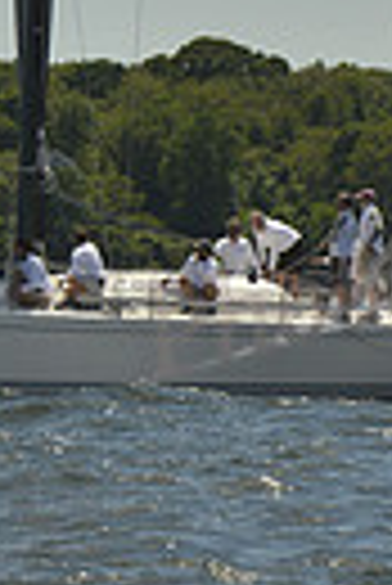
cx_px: -88
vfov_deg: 4.6
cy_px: -364
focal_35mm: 447
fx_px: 7281
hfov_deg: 3.1
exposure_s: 1/1600
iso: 280
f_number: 9
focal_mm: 100
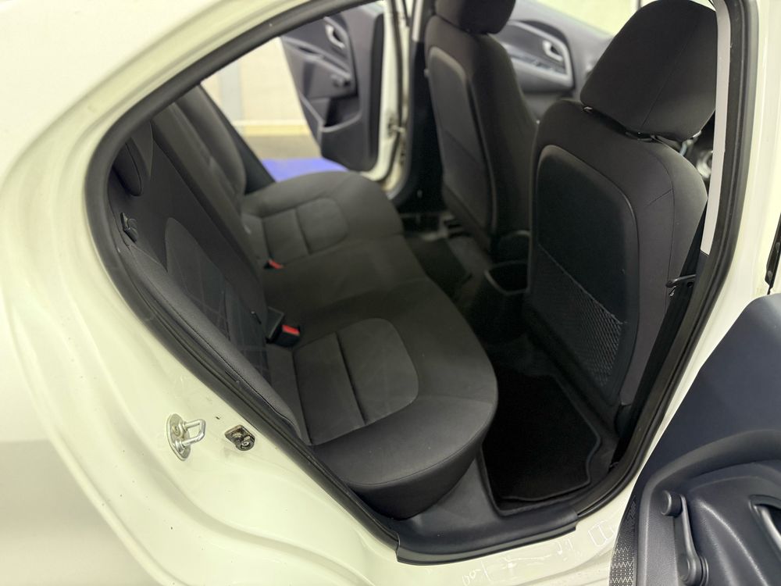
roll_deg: -6.7
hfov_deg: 71.6
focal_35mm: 24
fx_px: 541
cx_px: 390
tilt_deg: -36.4
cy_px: 293
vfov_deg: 56.8
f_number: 1.78
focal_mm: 6.76
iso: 500
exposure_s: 1/50
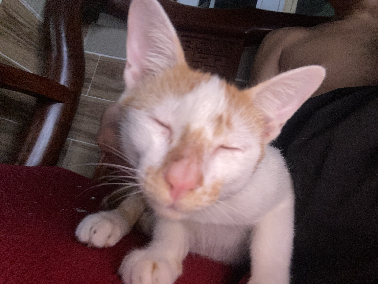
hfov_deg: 73.9
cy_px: 142
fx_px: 251
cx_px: 189
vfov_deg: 58.9
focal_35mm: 23
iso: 200
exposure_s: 1/30
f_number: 2.2
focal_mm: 2.71
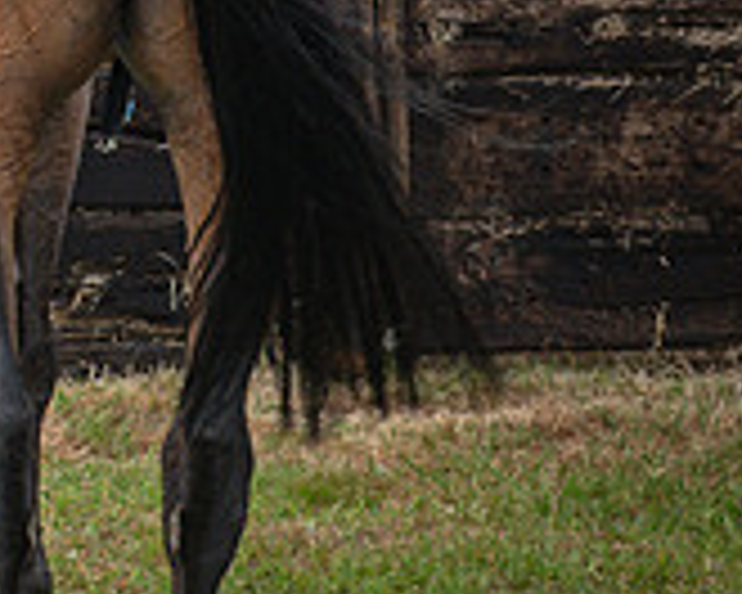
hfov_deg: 10.2
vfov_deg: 8.3
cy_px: -40
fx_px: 4041
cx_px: -370
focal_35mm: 184
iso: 200
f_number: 7.1
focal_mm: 32
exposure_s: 1/100
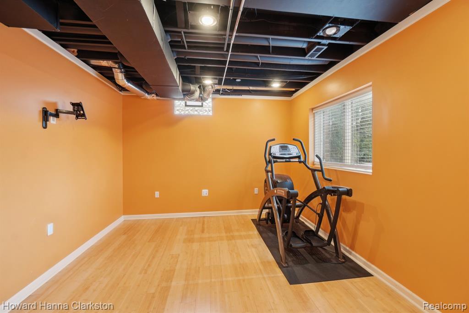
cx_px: 234
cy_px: 156
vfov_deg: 77.3
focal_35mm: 15
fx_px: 195
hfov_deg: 100.4
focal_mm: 10
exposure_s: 1/8
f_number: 8
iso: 400
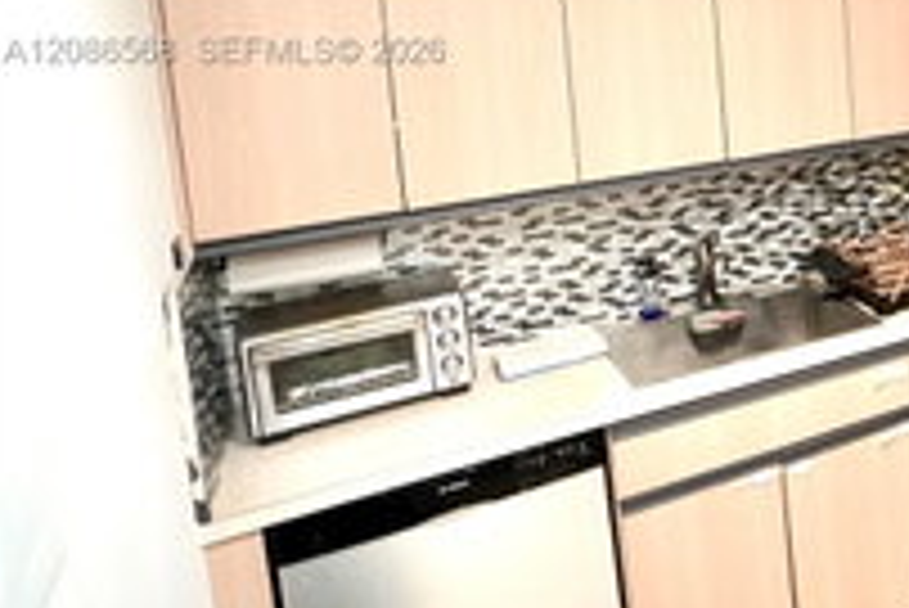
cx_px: 1148
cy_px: 52
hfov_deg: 36.1
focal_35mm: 38
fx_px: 960
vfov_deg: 33.1
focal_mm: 10
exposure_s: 1/160
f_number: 4
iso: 1600
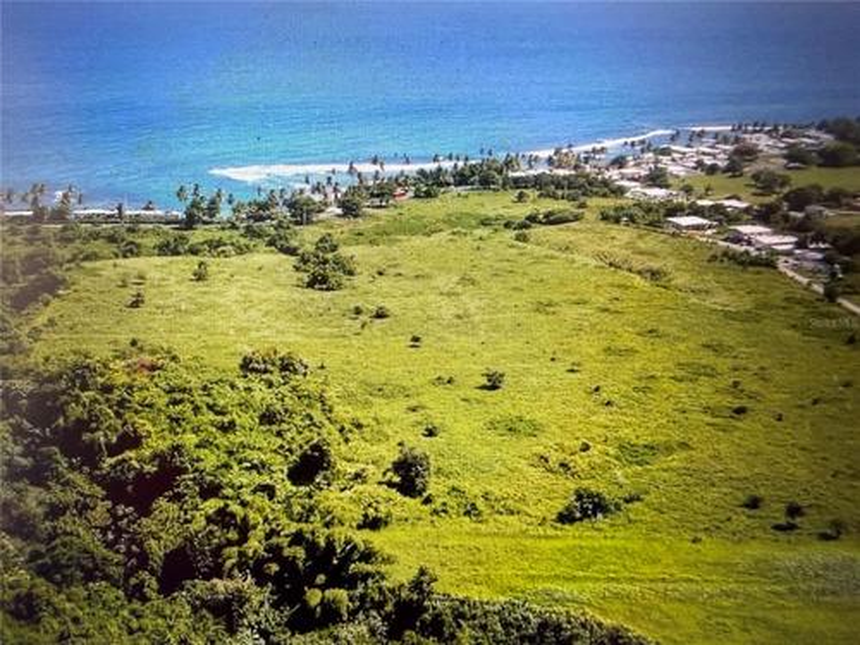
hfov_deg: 71.6
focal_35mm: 24
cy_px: 322
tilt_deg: -27.9
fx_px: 596
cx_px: 430
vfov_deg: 56.8
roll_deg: +0.5
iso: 250
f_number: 2.2
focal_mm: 2.22
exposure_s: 1/60
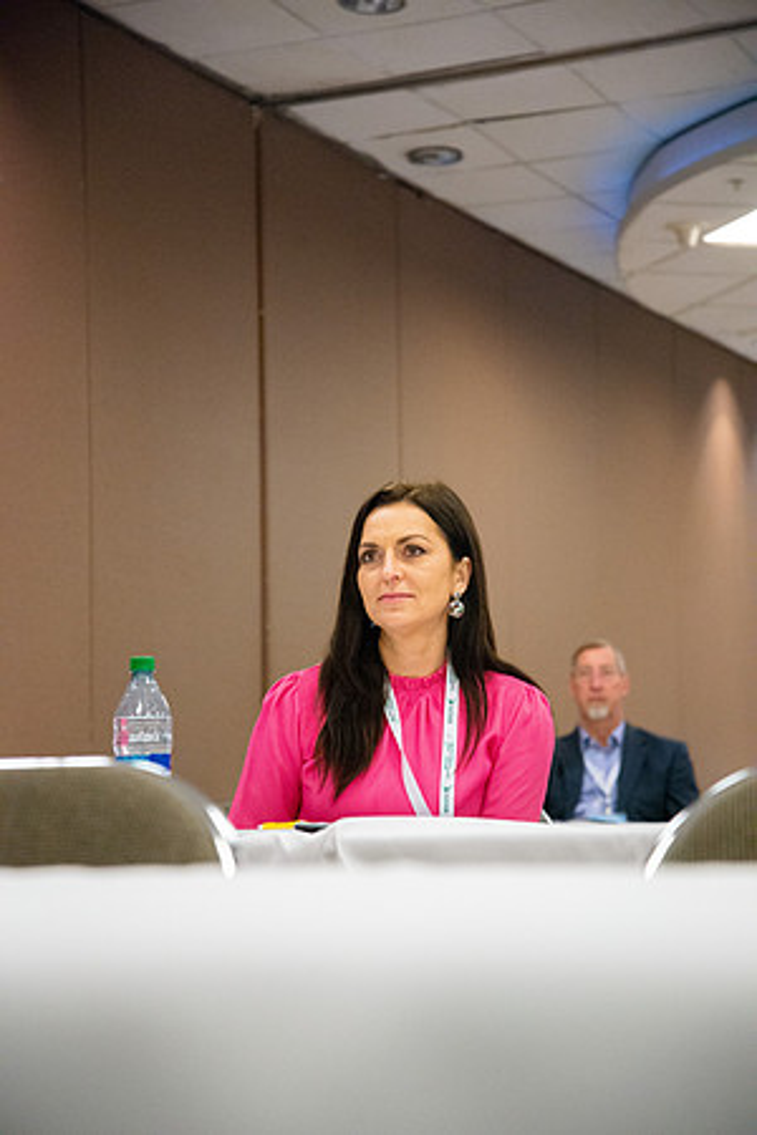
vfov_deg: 23.9
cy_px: 568
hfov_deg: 16.1
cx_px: 378
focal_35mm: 85
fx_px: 2681
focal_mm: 85
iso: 6400
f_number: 4.5
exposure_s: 1/200
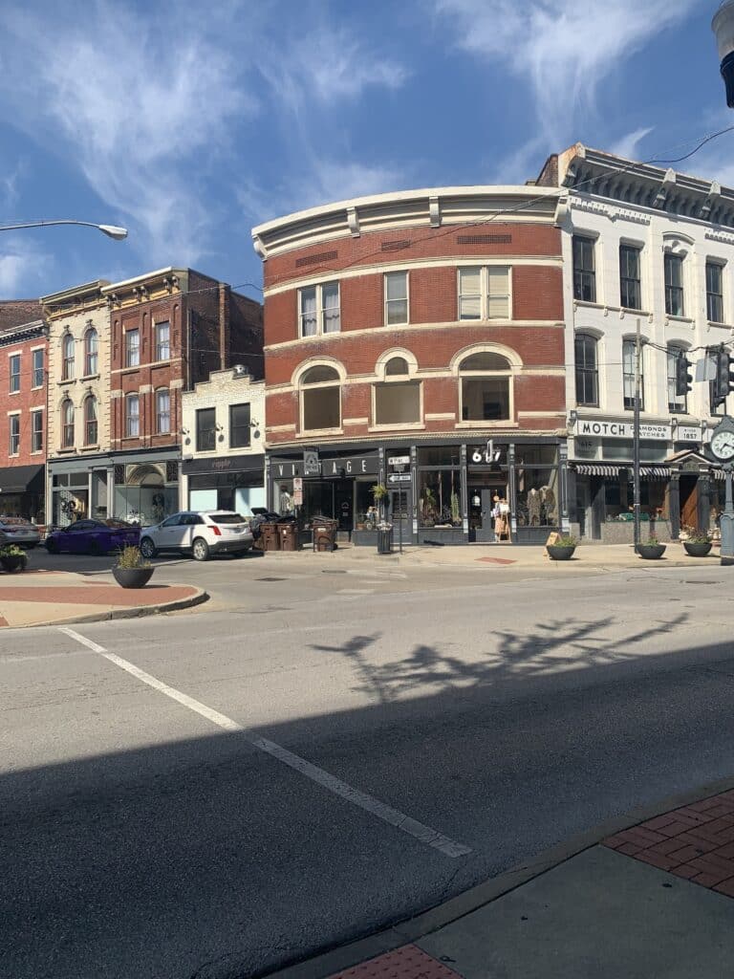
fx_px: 735
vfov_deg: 67.3
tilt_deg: +3.3
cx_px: 367
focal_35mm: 26
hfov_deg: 53.1
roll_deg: +0.1
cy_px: 490
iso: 25
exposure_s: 1/2481
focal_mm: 4.25
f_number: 1.8
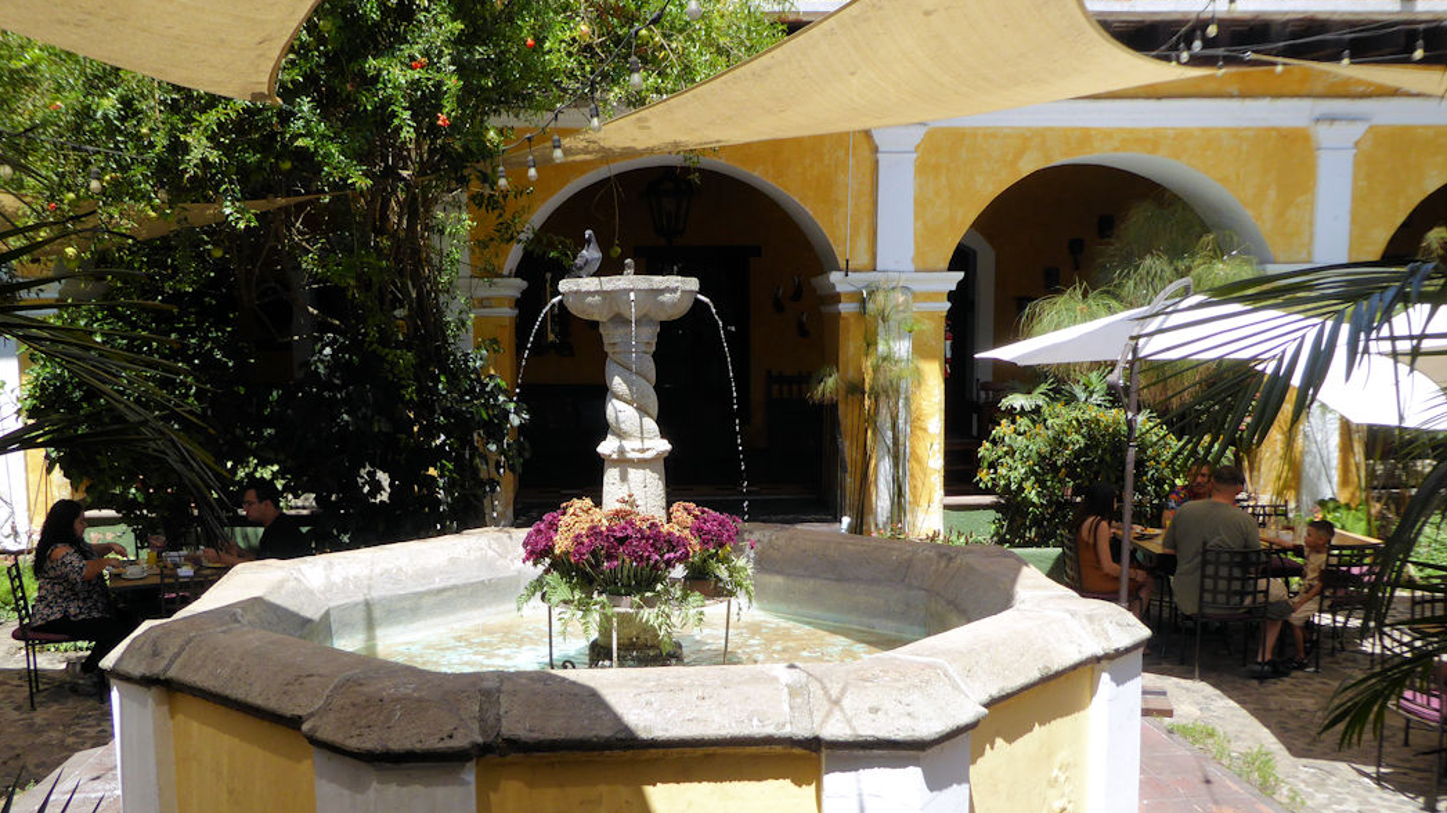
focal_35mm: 35
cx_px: 660
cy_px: 525
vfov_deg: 33.5
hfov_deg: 56.6
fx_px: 1343
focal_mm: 5
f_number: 3.5
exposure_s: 1/500
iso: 100
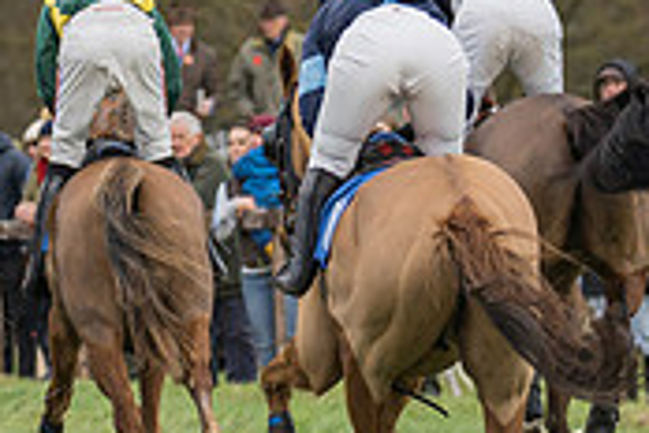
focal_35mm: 775
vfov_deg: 1.8
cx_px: -468
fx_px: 13970
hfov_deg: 2.7
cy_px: 183
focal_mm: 138
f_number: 2.8
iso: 400
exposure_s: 1/1000
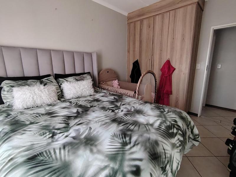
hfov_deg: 91.0
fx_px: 116
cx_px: 118
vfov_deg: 74.7
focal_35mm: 17
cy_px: 88
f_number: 2.2
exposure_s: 1/100
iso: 170
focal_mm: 1.42
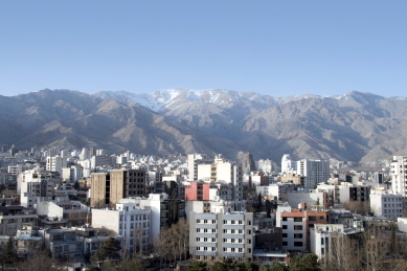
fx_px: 407
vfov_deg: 36.8
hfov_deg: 53.1
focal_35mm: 36
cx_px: 191
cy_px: 136
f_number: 6.3
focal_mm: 22
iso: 100
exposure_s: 1/160
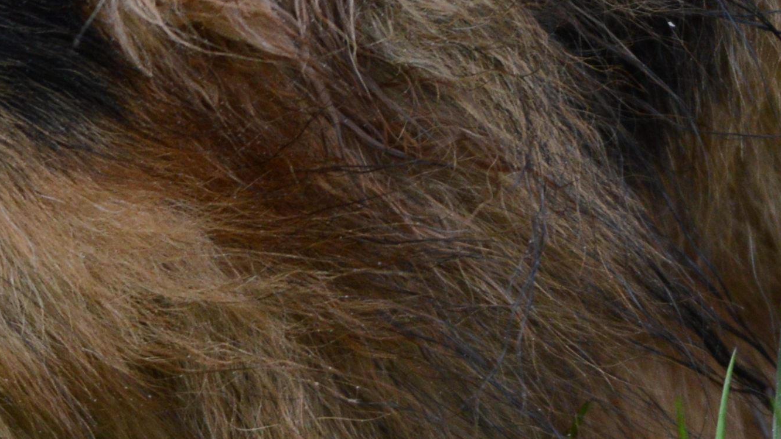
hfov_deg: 1.5
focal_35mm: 1417
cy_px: -153
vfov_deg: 0.9
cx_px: -190
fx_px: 29346
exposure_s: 1/500
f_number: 2.8
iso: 400
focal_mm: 200
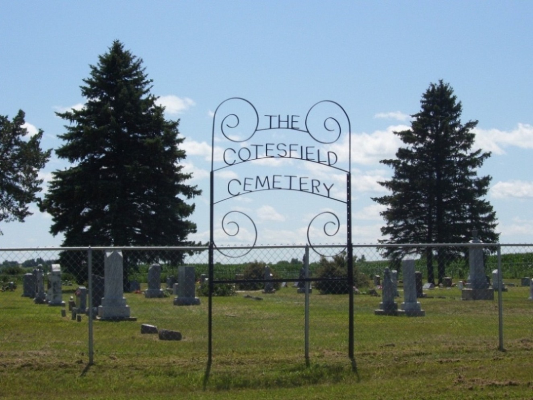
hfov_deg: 27.8
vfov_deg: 21.0
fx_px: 1078
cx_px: 266
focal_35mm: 70
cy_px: 200
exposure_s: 1/500
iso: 80
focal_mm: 11.6
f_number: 6.7
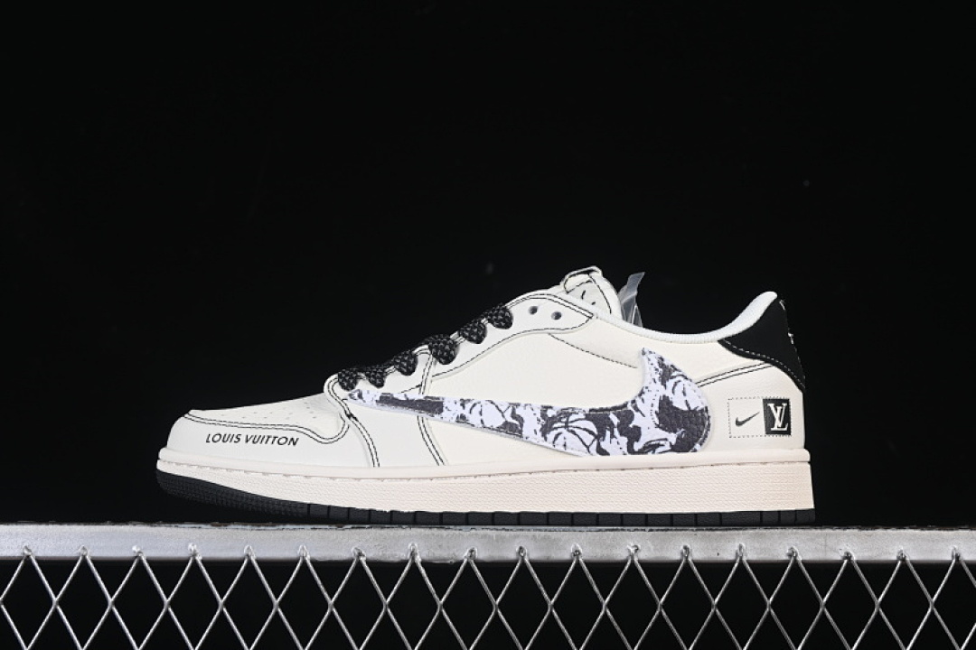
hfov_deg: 27.0
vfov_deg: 18.2
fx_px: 2033
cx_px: 488
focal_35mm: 75
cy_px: 325
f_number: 8
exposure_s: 1/80
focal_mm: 50
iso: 160
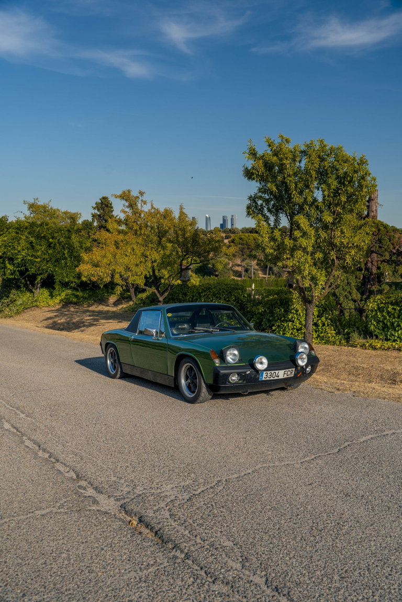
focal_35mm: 35
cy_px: 301
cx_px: 201
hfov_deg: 38.2
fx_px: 581
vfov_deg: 54.8
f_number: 5
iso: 100
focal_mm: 34.7
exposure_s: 1/400
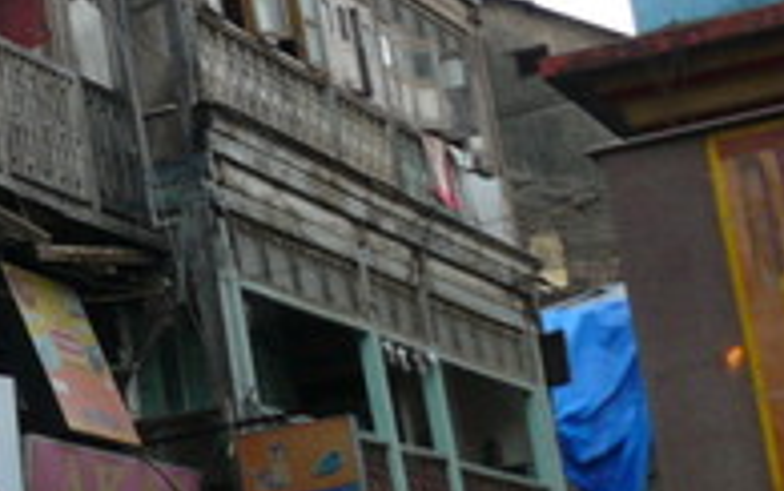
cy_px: -72
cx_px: -205
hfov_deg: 13.8
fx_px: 3120
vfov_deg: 8.9
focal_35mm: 146
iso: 100
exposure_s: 1/80
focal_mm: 6.9
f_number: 3.3
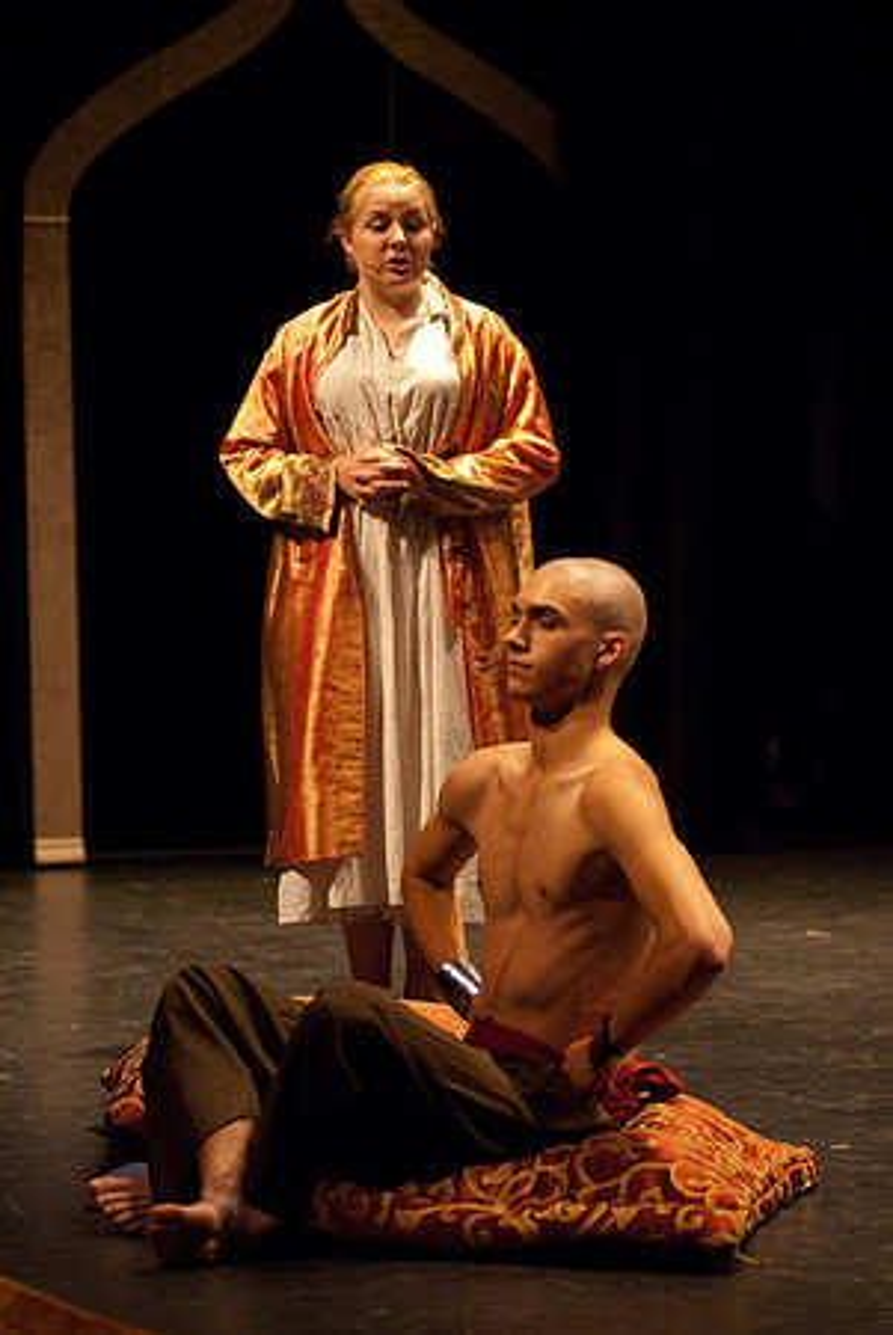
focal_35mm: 120
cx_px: 446
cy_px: 668
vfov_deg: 17.0
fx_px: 4454
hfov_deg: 11.4
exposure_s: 1/160
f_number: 2.8
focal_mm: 80
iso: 1000
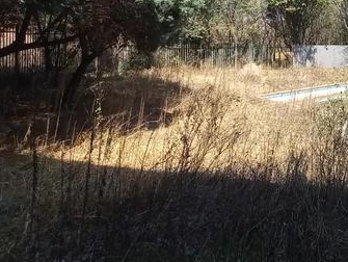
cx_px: 285
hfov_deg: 53.9
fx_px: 312
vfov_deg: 42.4
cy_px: 35
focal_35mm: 31
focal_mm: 1.42
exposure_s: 1/455
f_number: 2.2
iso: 40
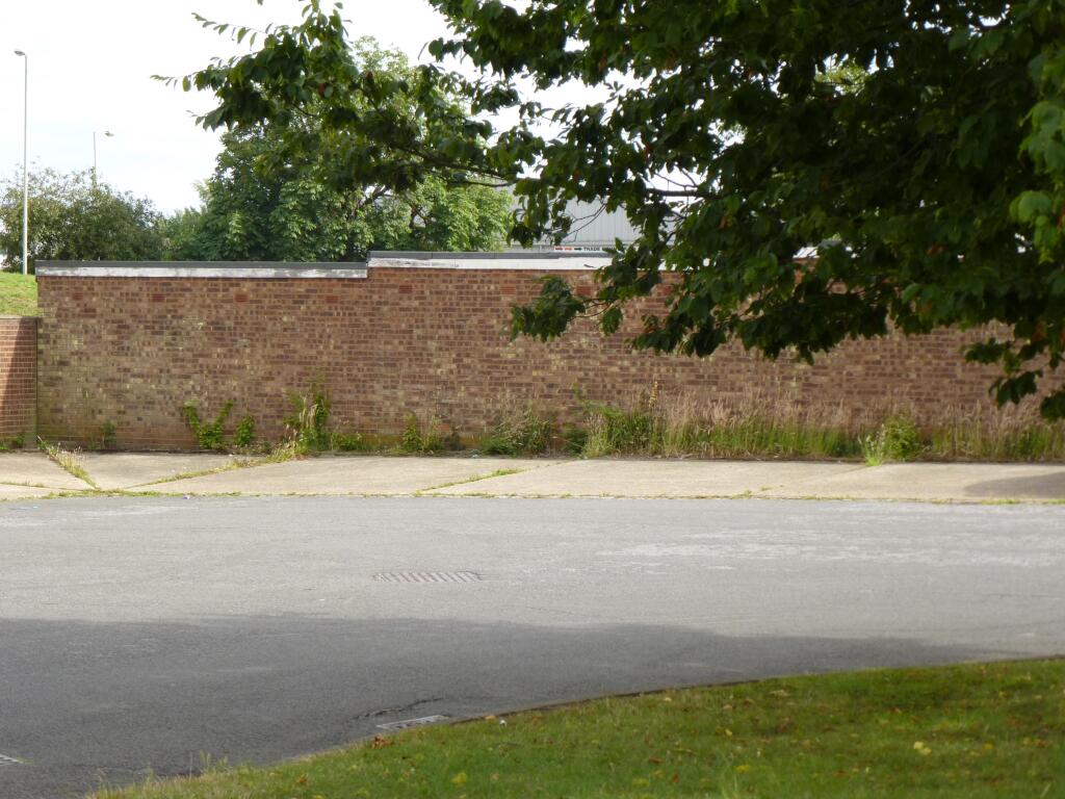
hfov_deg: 22.0
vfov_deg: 16.6
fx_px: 2738
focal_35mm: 89
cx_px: 532
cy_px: 400
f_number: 4.9
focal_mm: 16
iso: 160
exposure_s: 1/320
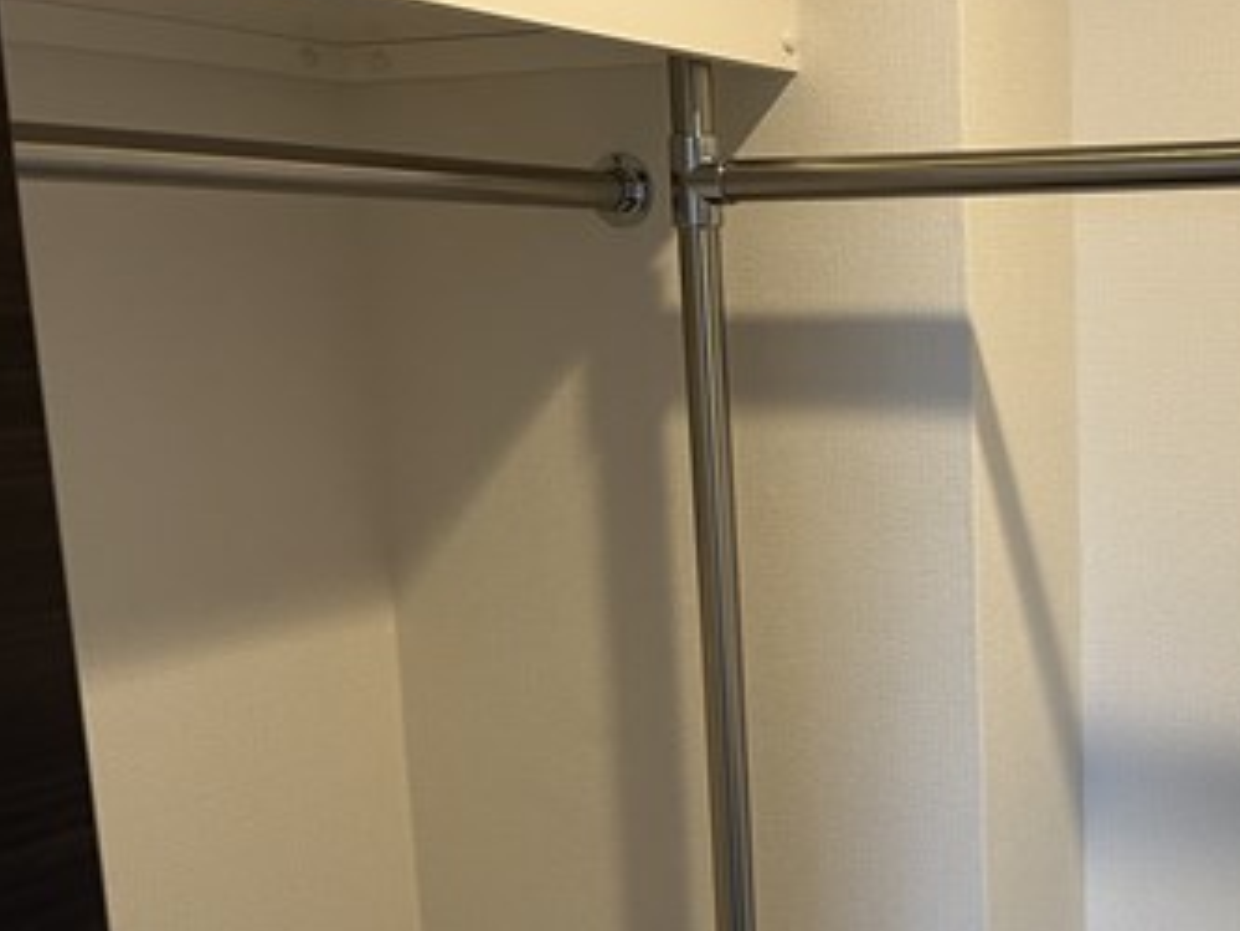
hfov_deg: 35.9
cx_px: 1117
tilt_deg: -9.1
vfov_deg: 29.0
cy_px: 603
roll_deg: +1.2
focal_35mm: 50
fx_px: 1792
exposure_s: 1/50
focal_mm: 5.1
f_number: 1.6
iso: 80
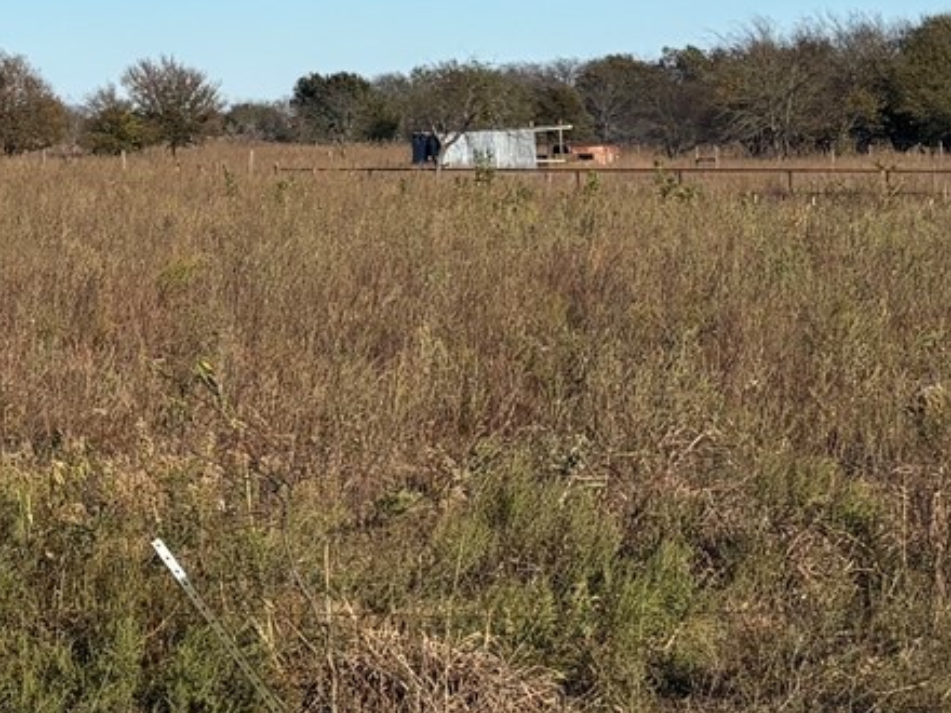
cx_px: -709
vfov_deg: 11.8
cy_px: -261
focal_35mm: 121
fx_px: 3324
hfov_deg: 14.5
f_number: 1.6
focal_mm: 5.96
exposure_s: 1/4630
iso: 50
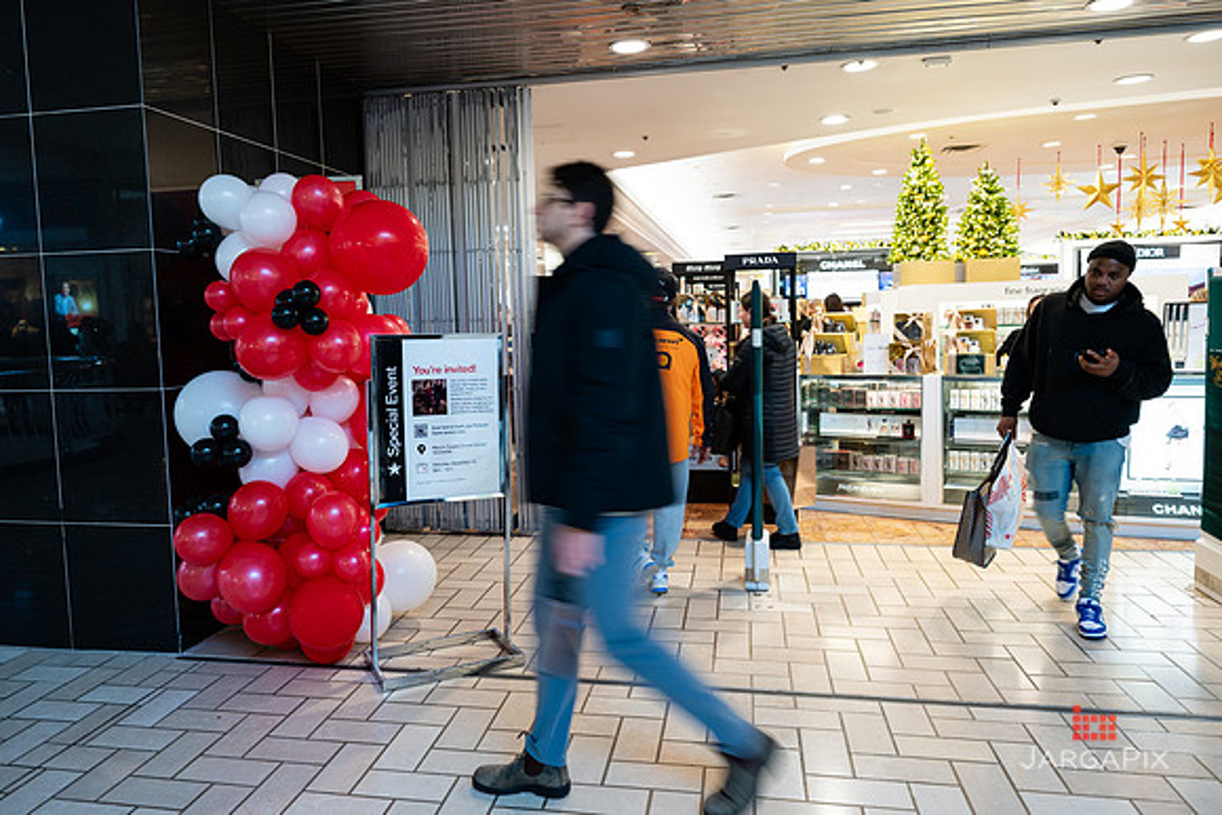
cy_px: 391
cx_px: 586
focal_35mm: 25
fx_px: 850
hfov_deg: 71.4
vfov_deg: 51.3
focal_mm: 24
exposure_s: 1/25
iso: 125
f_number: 3.2
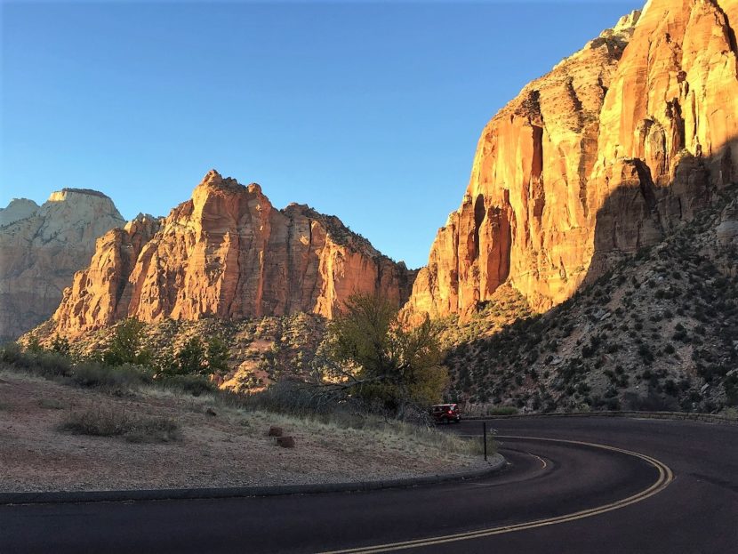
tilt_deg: +7.3
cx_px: 369
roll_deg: -1.0
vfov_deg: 48.3
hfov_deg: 61.6
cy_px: 277
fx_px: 618
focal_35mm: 29
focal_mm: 4.15
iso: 32
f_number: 2.2
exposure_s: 1/353
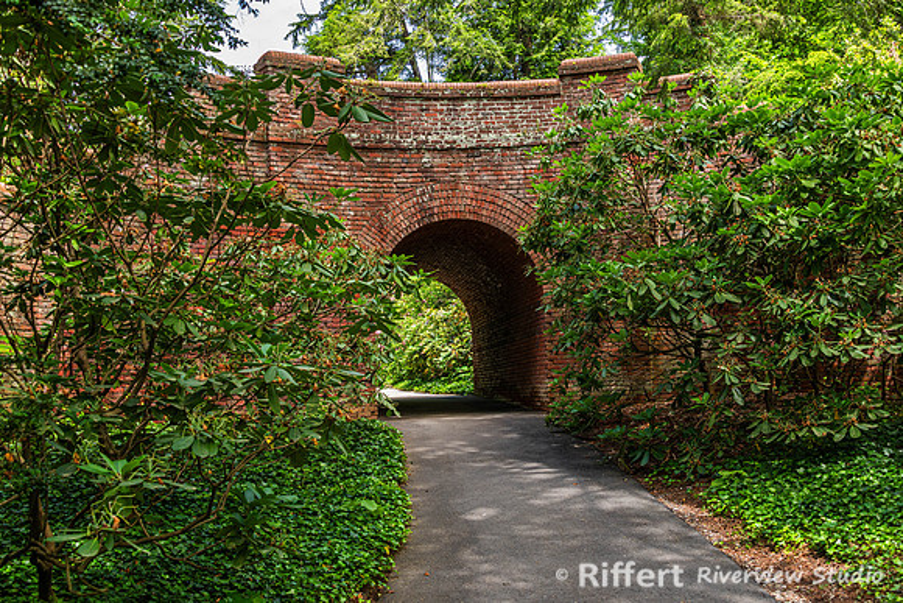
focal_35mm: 40
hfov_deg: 48.2
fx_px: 1010
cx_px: 452
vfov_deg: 33.2
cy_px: 302
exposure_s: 1/200
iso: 640
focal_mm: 38
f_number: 8
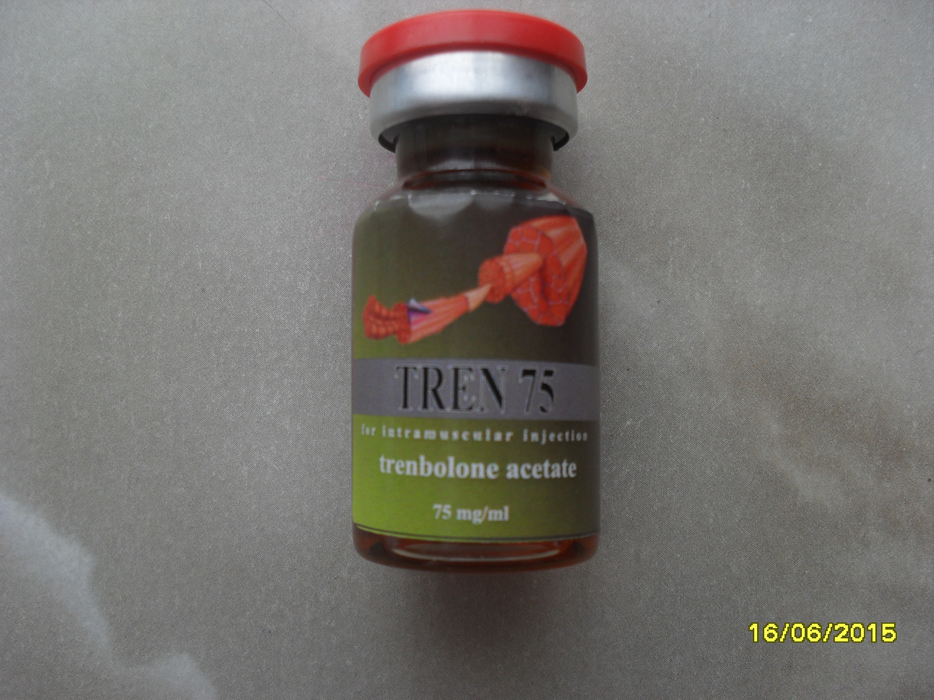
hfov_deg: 52.6
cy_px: 350
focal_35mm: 35
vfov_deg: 40.7
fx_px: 944
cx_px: 467
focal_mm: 6.3
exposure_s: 1/90
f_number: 3.2
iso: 100
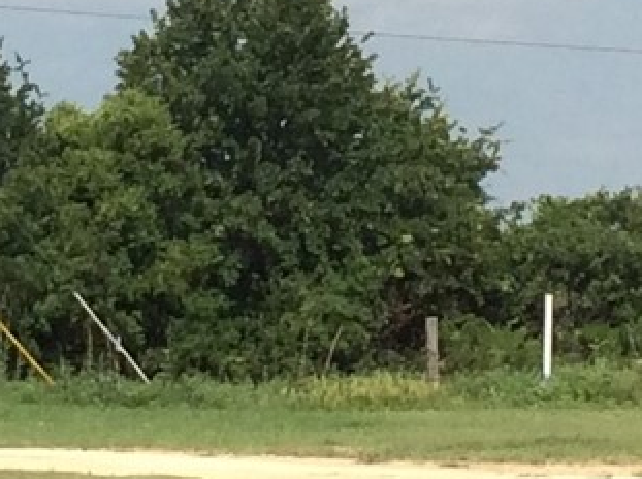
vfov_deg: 6.9
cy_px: -167
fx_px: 3906
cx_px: 91
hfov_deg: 9.4
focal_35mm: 211
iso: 32
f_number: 2.4
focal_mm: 3.3
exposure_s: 1/2203
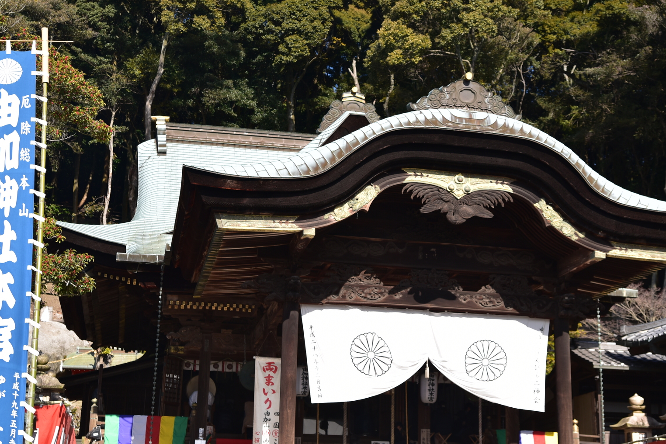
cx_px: 376
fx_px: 1165
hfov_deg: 31.9
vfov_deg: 21.6
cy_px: 204
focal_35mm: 63
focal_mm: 48
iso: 100
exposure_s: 1/400
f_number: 5.6
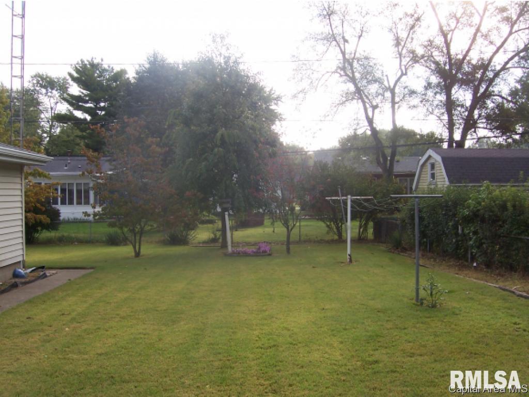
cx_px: 264
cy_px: 198
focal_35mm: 36
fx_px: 550
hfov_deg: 51.3
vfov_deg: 39.7
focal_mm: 6
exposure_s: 1/180
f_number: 4.8
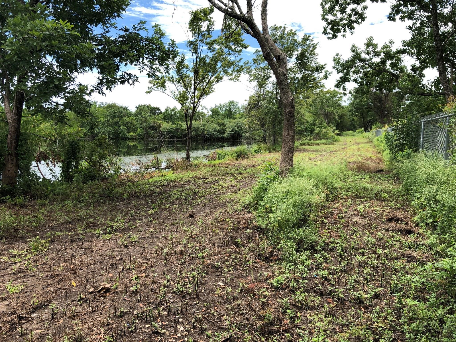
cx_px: 228
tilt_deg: -6.1
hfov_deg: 63.4
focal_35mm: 28
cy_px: 171
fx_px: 369
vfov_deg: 49.7
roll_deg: -0.1
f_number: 1.8
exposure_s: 1/1156
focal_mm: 4
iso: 20
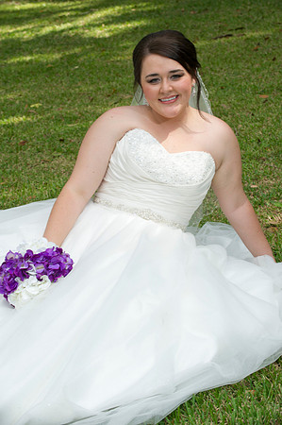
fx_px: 1201
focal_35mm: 102
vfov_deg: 20.0
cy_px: 212
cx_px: 141
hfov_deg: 13.4
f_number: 8
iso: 320
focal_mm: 102
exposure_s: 1/160
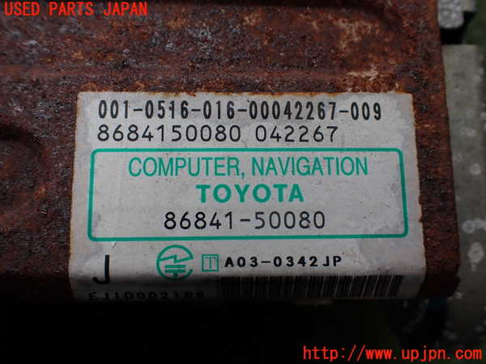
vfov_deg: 46.8
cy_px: 182
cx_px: 243
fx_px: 421
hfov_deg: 60.0
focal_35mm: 30
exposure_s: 1/125
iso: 100
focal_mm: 5.4
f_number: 3.2
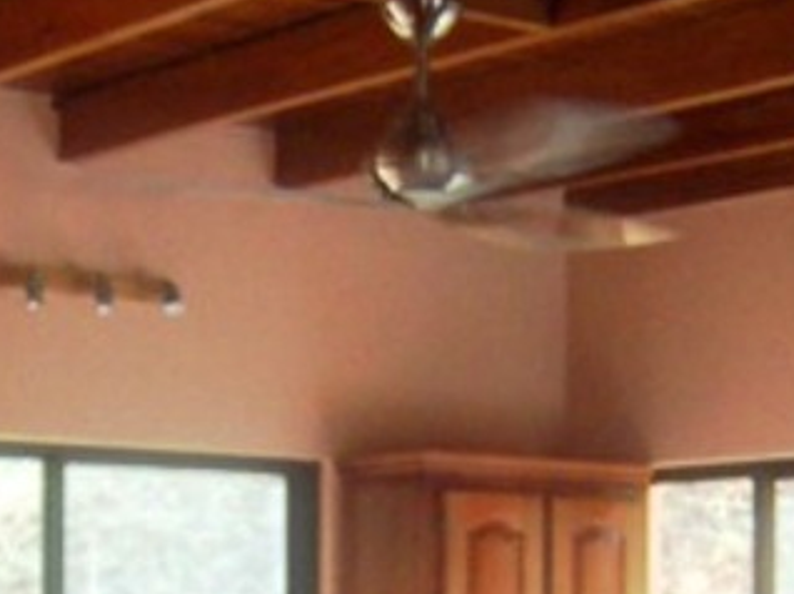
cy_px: 721
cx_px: 467
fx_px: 2659
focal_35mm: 116
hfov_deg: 17.0
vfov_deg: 12.4
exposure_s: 1/60
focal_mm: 5.6
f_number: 2.4
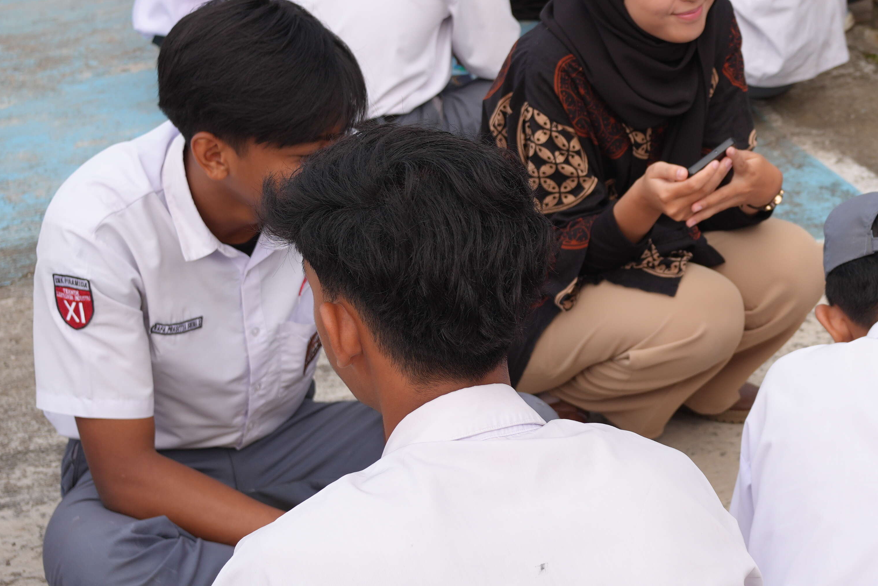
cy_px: 235
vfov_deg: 16.4
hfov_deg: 23.8
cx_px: 782
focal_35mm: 83
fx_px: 2025
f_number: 4.5
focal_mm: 27
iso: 100
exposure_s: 1/320
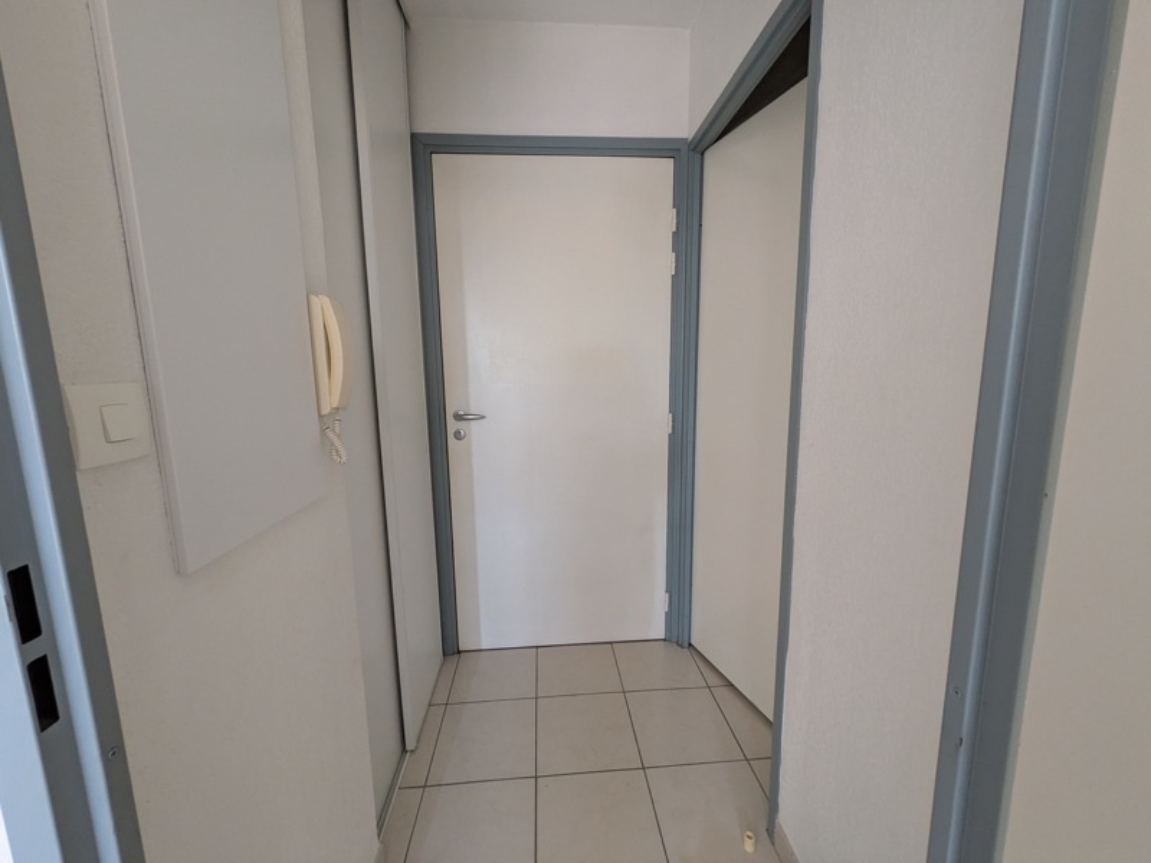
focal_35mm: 14
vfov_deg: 85.7
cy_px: 432
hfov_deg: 102.1
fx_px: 466
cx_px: 576
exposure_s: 1/33.3
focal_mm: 1.85
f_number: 2.2
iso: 375
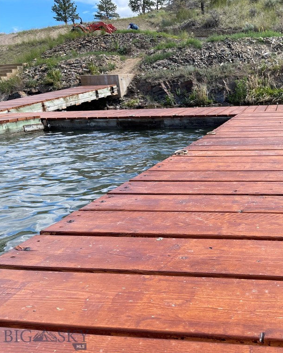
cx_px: 238
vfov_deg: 54.2
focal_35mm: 33
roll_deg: +2.0
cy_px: 177
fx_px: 345
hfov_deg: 42.0
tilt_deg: -14.3
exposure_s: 1/1475
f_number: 1.6
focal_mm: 5.1
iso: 32
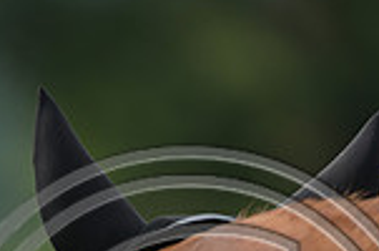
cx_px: 161
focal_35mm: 1541
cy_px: 368
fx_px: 16189
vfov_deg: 0.9
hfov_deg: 1.3
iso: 280
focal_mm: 400
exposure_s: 1/1250
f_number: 5
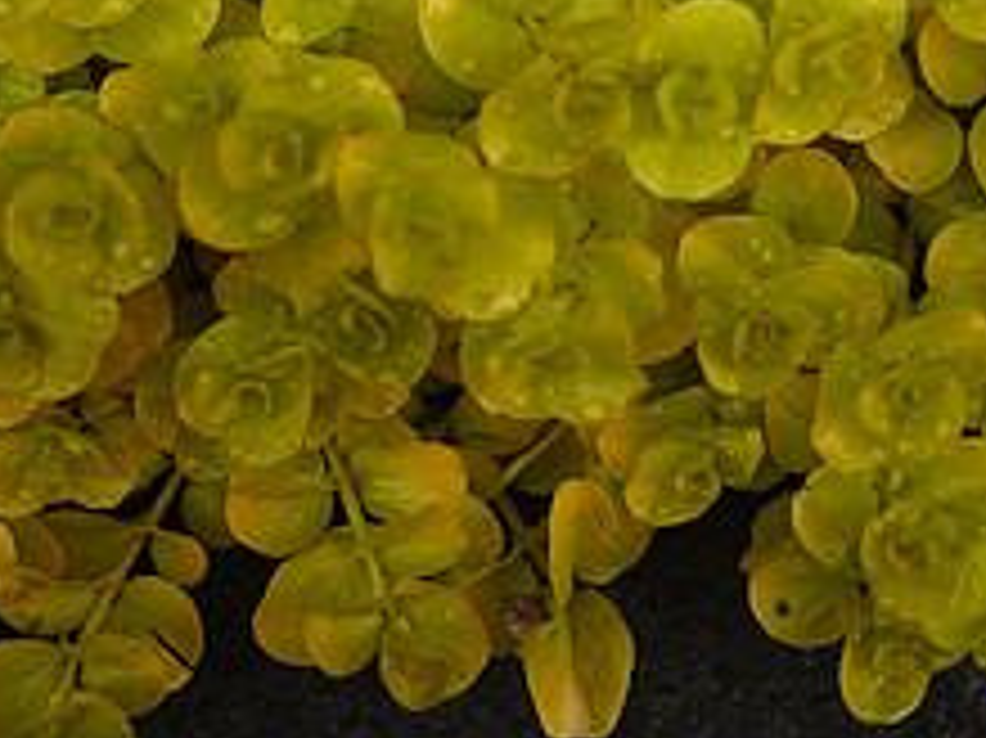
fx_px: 3018
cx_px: 779
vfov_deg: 13.6
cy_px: -151
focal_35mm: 106
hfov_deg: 18.4
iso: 125
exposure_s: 1/200
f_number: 1.7
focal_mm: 20
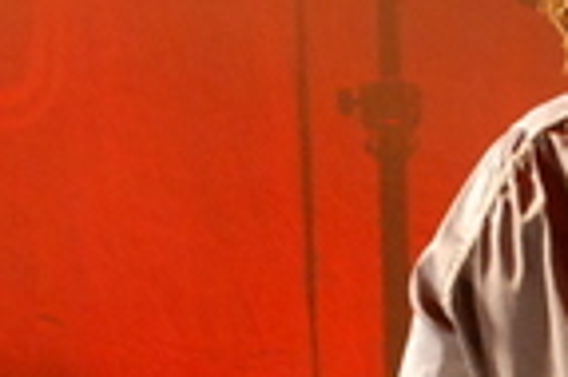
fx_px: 4775
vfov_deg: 4.5
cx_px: 1025
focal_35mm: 303
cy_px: 218
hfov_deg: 6.6
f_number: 4.5
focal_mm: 40
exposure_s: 1/160
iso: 1600
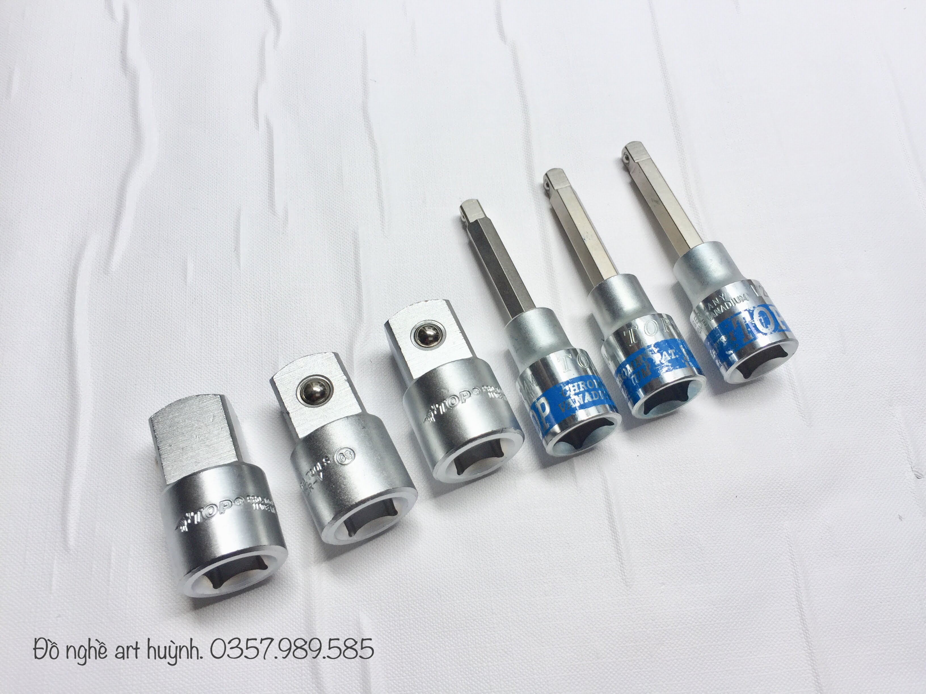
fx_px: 776
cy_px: 347
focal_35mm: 29
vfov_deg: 48.2
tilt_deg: -66.7
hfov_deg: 61.7
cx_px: 463
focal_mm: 4.15
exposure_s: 1/246
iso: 32
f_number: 2.2
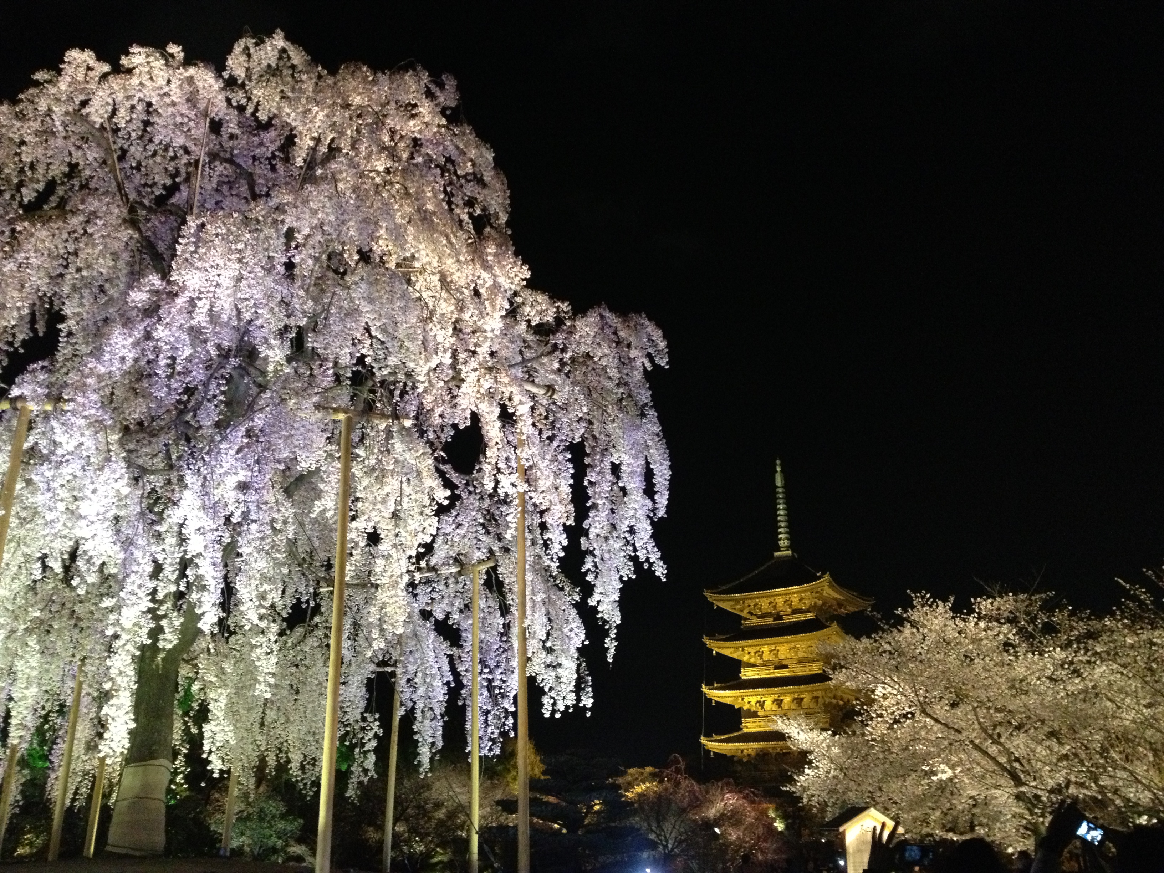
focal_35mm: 35
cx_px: 582
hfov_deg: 52.6
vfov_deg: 40.7
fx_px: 1177
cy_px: 436
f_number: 2.4
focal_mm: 4.28
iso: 500
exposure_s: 1/15
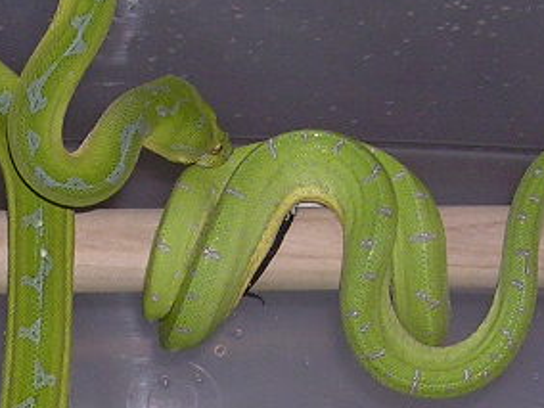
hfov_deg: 14.4
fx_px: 2153
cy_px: 515
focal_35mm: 137
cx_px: 170
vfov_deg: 10.6
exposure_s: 1/60.1
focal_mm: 5.8
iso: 50
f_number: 2.8
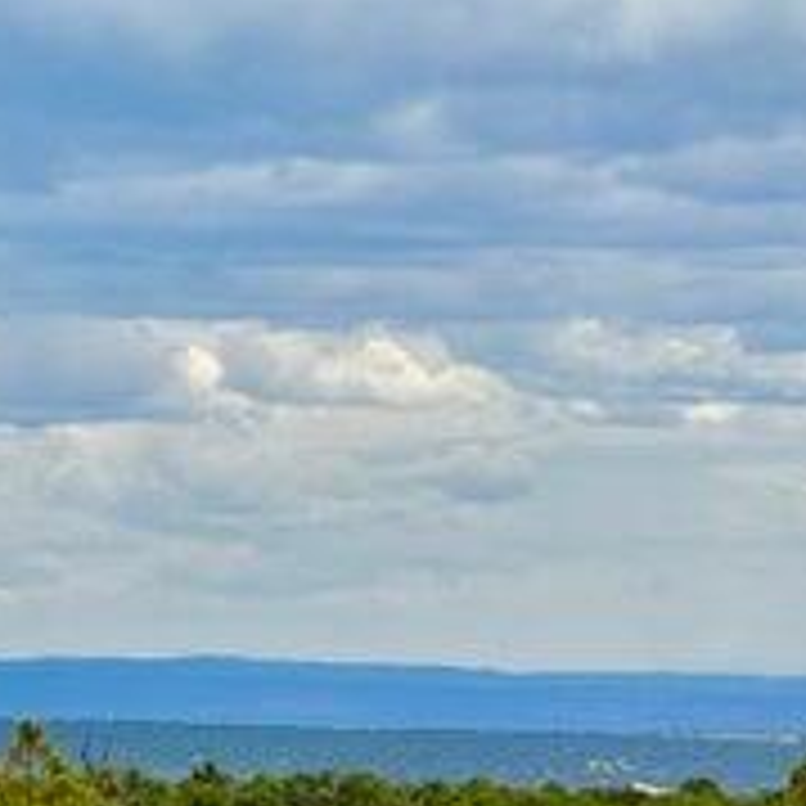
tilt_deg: -0.5
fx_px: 9984
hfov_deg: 4.6
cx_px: 189
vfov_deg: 4.6
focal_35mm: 379
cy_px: 603
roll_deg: -0.6
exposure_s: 1/1422
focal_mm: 15.66
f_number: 2.8
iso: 50
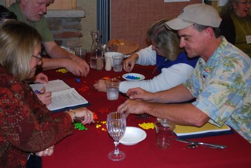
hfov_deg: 41.1
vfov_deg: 28.2
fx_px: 335
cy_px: 84
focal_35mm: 48
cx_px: 126
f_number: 4.8
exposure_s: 1/60
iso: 200
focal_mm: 32
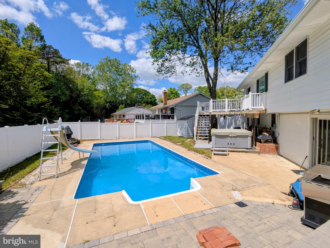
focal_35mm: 16
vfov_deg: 78.2
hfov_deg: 94.4
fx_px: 153
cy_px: 124
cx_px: 165
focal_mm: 2.35
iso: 48
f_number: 2.2
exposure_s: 1/2907
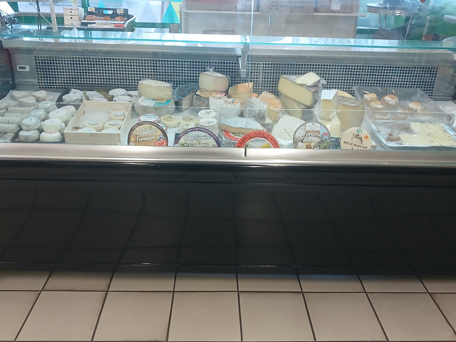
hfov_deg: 55.3
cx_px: 223
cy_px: 183
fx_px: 435
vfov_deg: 42.9
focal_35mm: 33
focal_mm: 3.98
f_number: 1.8
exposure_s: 1/50
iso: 200
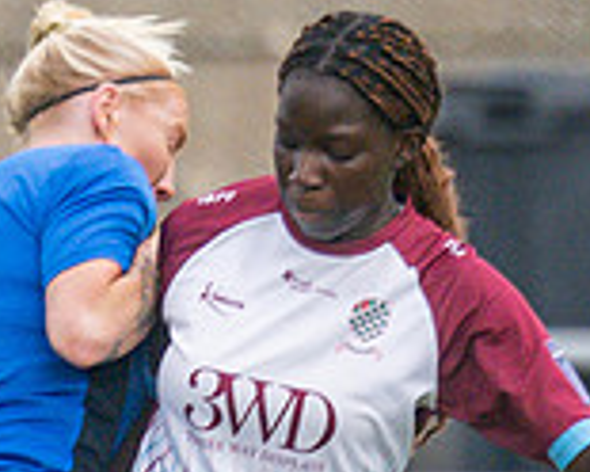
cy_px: 154
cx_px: 630
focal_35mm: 3495
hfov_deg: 0.6
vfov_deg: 0.4
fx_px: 61029
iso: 450
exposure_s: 1/1000
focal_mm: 300
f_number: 4
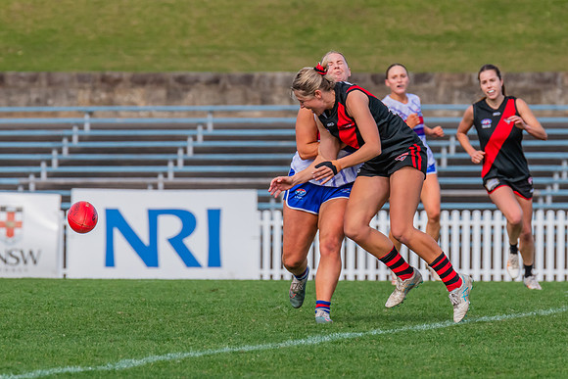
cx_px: 258
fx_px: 10628
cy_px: 179
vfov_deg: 2.0
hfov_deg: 3.1
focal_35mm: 673
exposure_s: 1/1250
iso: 800
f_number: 10
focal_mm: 420
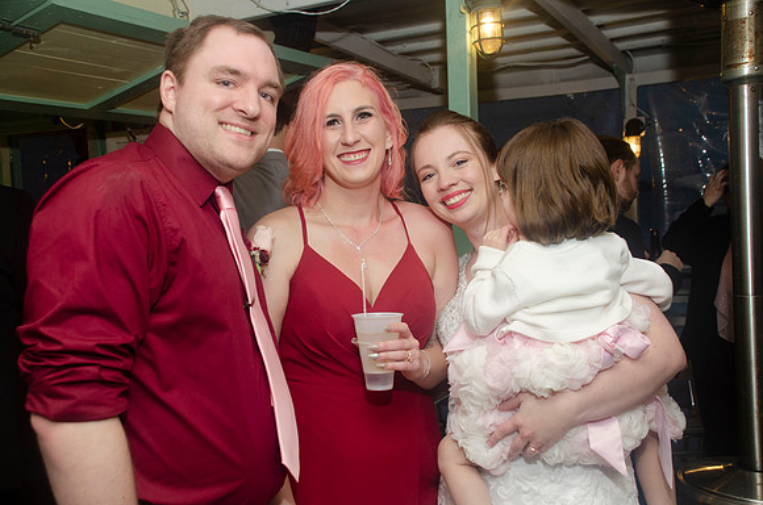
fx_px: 761
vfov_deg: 36.7
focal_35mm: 36
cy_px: 252
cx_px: 382
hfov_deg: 53.2
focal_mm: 24
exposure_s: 1/60
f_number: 5.6
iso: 400
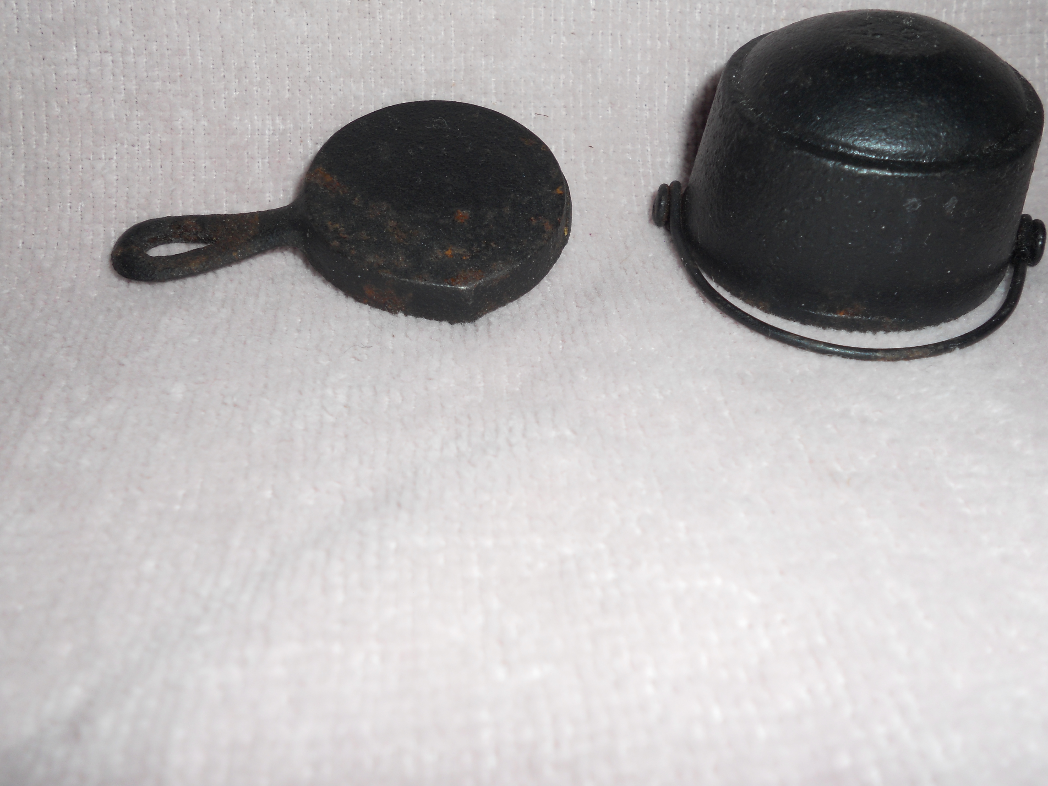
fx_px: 969
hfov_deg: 56.8
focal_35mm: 32
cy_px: 393
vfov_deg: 44.2
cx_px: 524
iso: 80
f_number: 8.8
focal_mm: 5.8
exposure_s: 1/25
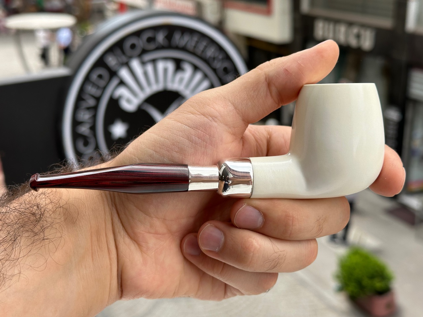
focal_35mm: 48
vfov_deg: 30.3
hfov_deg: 39.7
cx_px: 212
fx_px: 587
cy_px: 158
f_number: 1.78
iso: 64
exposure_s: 1/962
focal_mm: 6.86
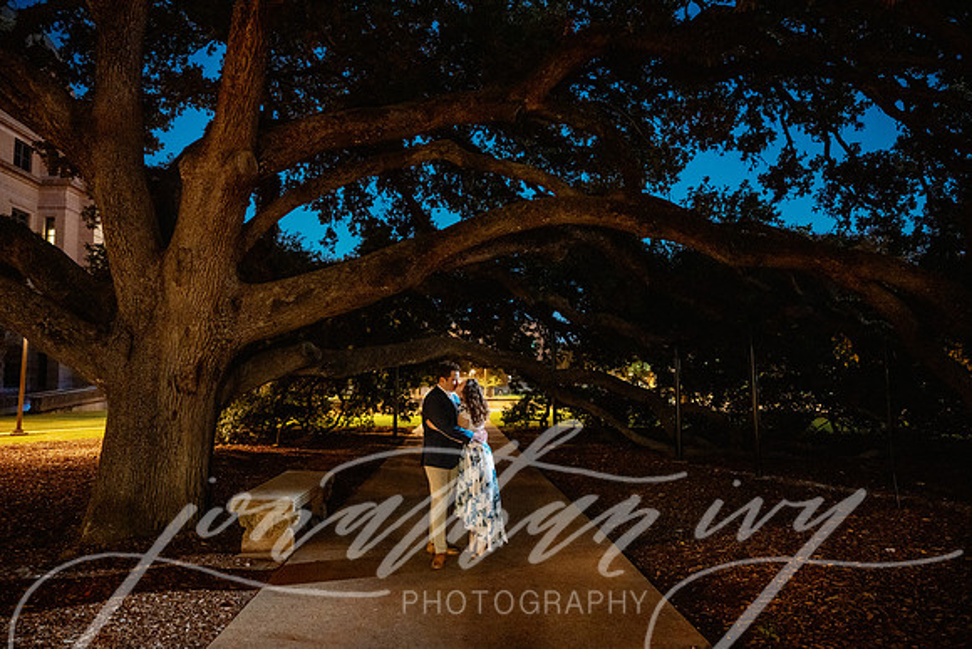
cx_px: 486
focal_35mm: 24
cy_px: 324
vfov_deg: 53.2
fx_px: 648
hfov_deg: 73.7
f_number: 2.8
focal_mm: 24
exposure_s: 1/25
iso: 5000
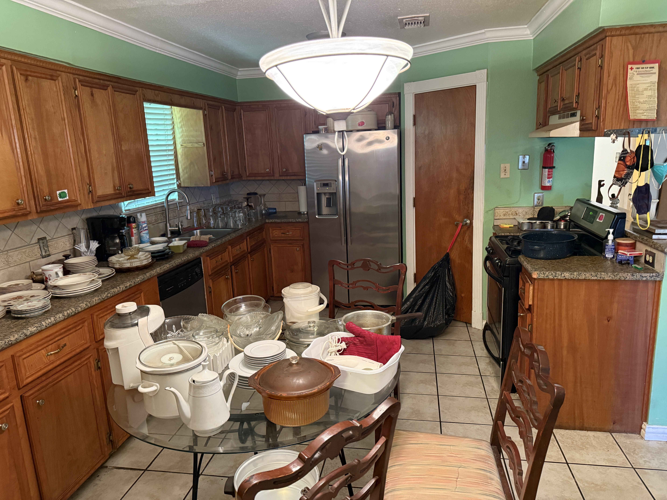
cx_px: 334
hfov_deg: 71.6
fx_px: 462
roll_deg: +2.8
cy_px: 250
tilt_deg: -9.8
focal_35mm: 24
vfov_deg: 56.8
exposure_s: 1/40
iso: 640
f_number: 1.78
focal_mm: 6.76
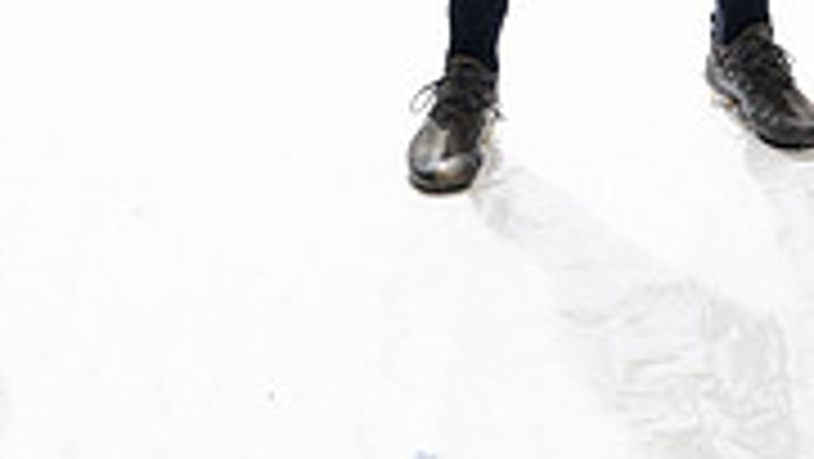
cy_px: -518
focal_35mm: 130
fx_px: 2807
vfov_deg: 8.7
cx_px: 427
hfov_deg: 16.5
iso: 800
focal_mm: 50
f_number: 8
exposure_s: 1/250
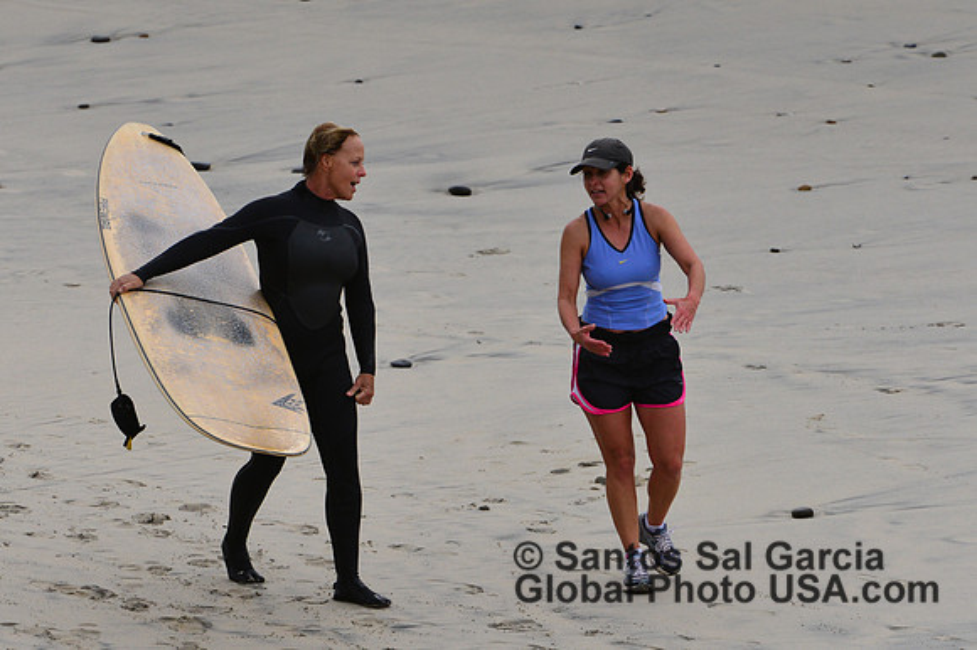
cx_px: 488
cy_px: 325
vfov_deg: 3.1
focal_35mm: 440
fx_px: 11934
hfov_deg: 4.7
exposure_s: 1/500
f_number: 10
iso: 1000
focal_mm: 440
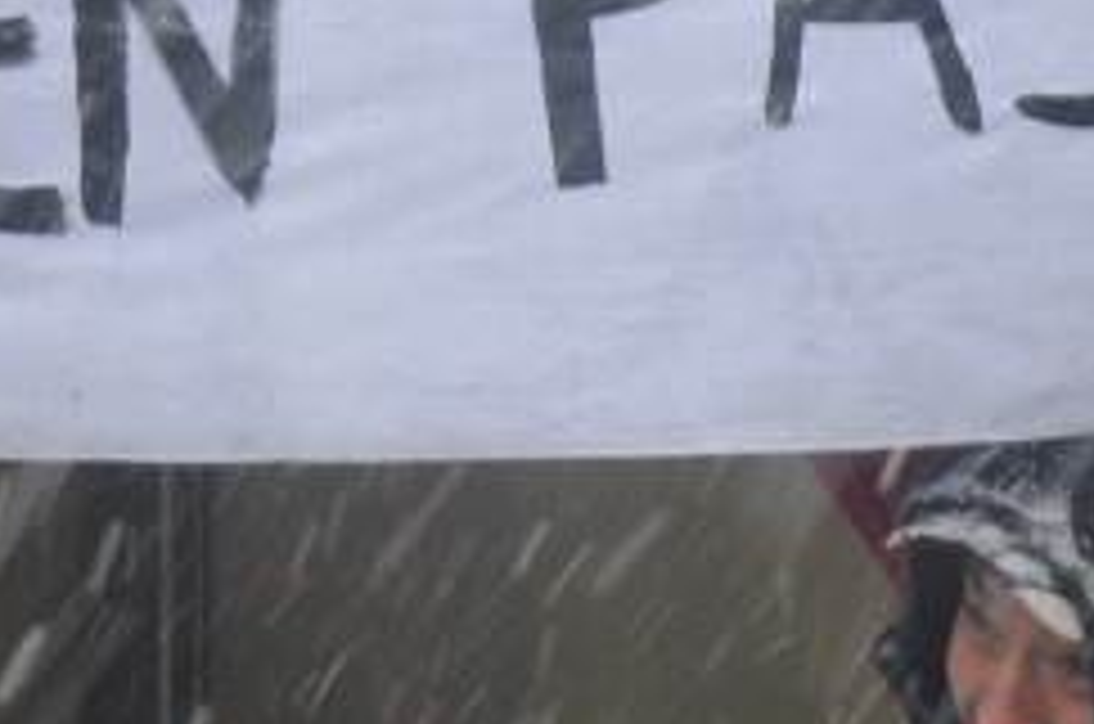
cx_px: 153
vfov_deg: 2.6
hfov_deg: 3.9
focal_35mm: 523
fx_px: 15862
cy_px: -31
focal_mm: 52
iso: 400
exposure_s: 1/60
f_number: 6.3
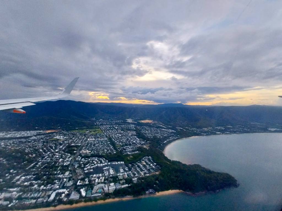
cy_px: 106
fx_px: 106
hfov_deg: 106.2
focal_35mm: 13
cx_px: 141
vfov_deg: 89.9
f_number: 2.2
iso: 64
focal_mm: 1.3
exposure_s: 1/169
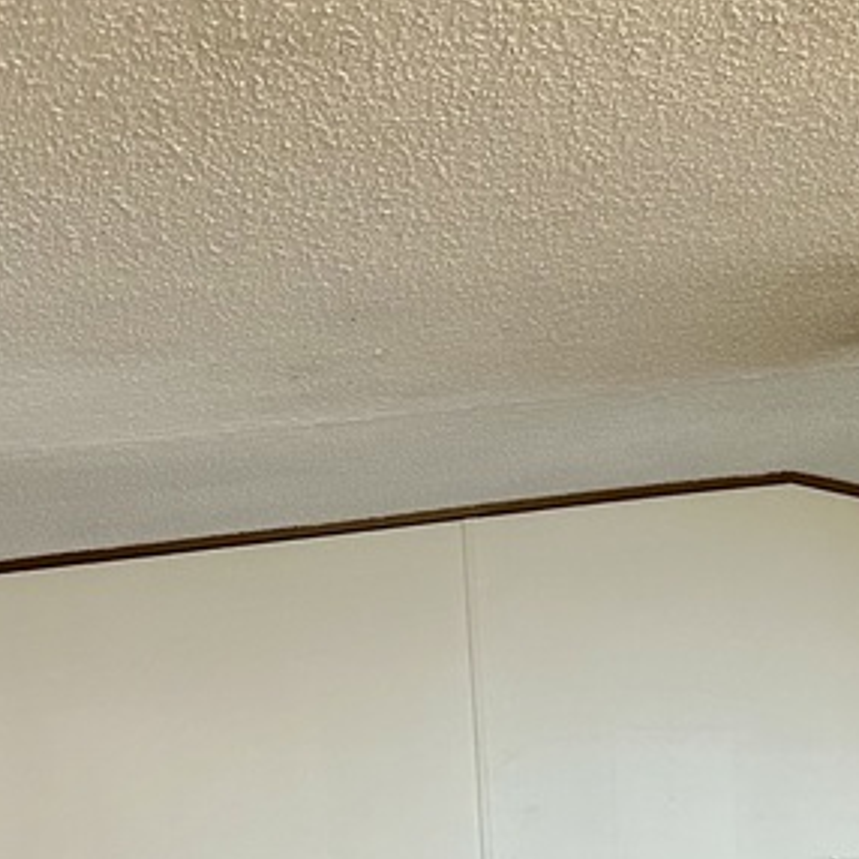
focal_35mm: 80
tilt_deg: -6.9
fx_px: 2246
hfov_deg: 20.1
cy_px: 1213
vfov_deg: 19.4
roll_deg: -0.1
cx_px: 1063
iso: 400
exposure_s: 1/60
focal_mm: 6.86
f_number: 1.78
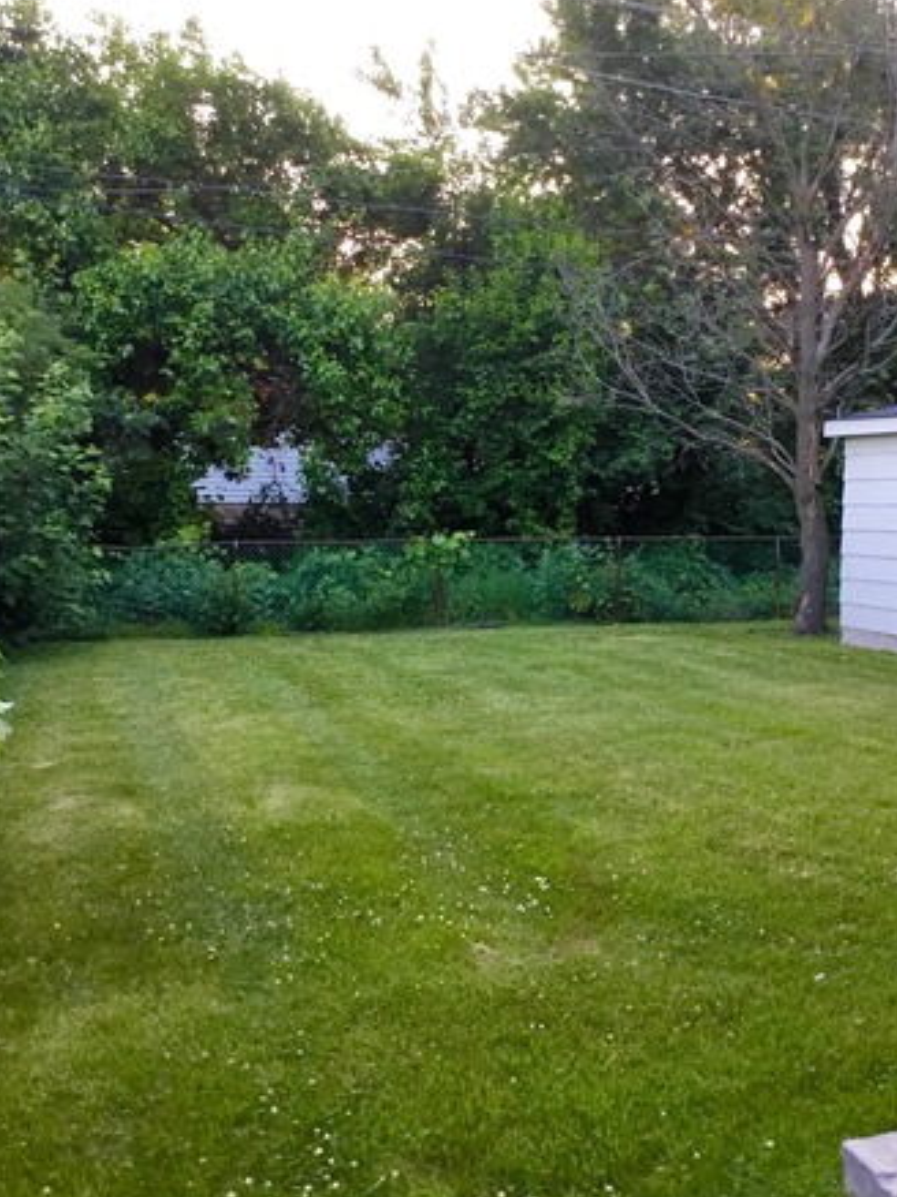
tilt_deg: -4.4
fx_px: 1176
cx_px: 476
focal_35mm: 34
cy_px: 568
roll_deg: -0.3
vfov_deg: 54.0
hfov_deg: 41.7
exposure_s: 1/40
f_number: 2.4
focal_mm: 3.3
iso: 25
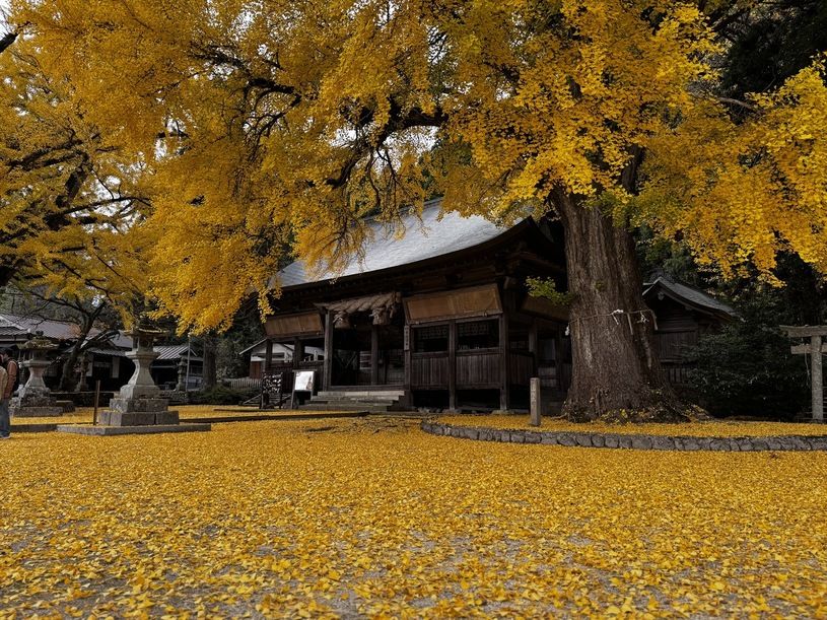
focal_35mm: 24
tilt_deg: +8.9
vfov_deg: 56.8
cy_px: 310
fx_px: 573
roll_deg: -0.4
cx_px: 414
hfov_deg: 71.6
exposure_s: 1/678
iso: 80
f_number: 1.78
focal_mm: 6.76
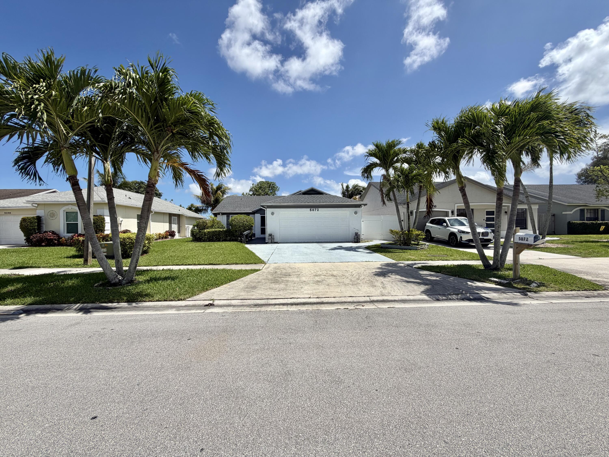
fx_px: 246
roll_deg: +0.8
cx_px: 304
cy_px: 228
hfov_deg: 102.1
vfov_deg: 85.7
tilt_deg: -0.6
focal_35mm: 14
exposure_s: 1/1339
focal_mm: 2.22
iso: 20
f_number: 2.2
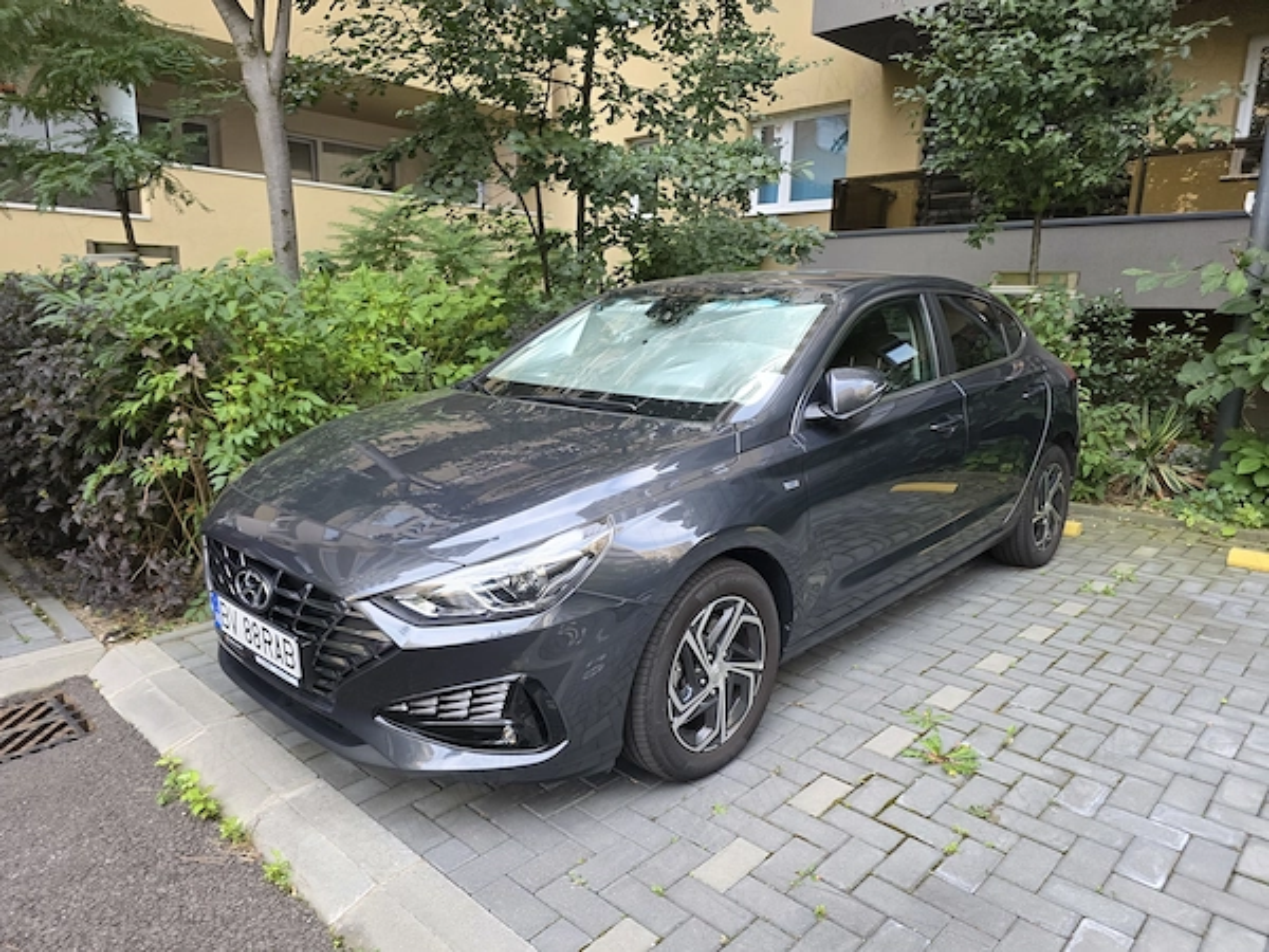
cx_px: 634
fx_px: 843
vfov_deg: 58.9
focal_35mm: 23
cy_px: 476
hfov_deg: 73.9
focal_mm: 6.3
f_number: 1.7
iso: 125
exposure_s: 1/180
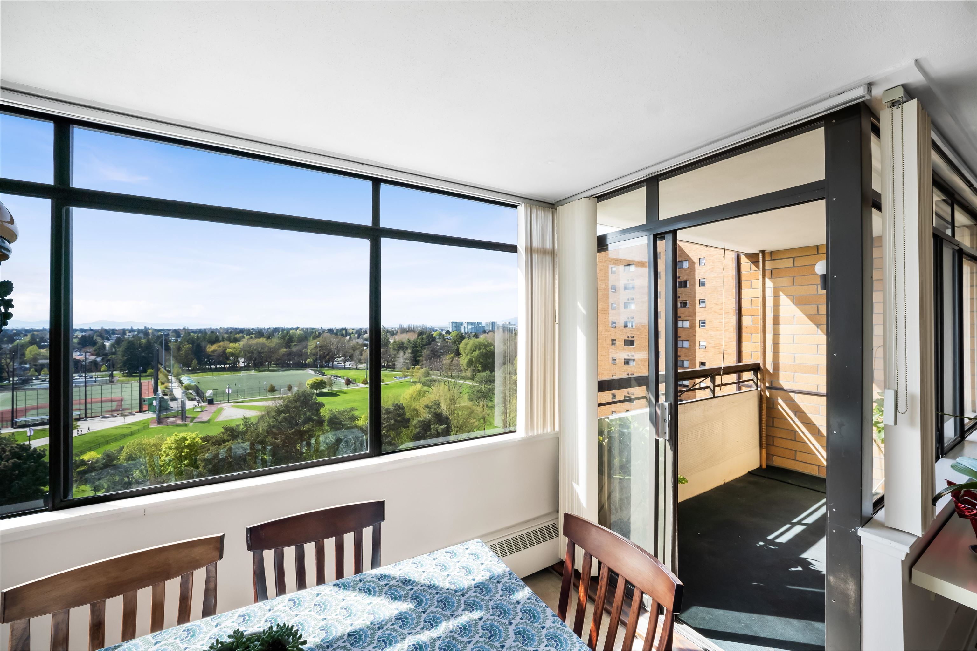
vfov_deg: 83.3
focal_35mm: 14
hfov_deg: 106.3
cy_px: 326
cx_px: 488
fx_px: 366
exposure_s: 1/125
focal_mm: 9
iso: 250
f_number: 9
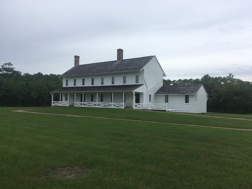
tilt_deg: +3.7
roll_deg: +1.0
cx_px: 126
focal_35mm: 29
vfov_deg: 48.2
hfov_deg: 61.7
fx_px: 211
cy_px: 94
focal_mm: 4.15
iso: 25
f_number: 2.2
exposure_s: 1/513
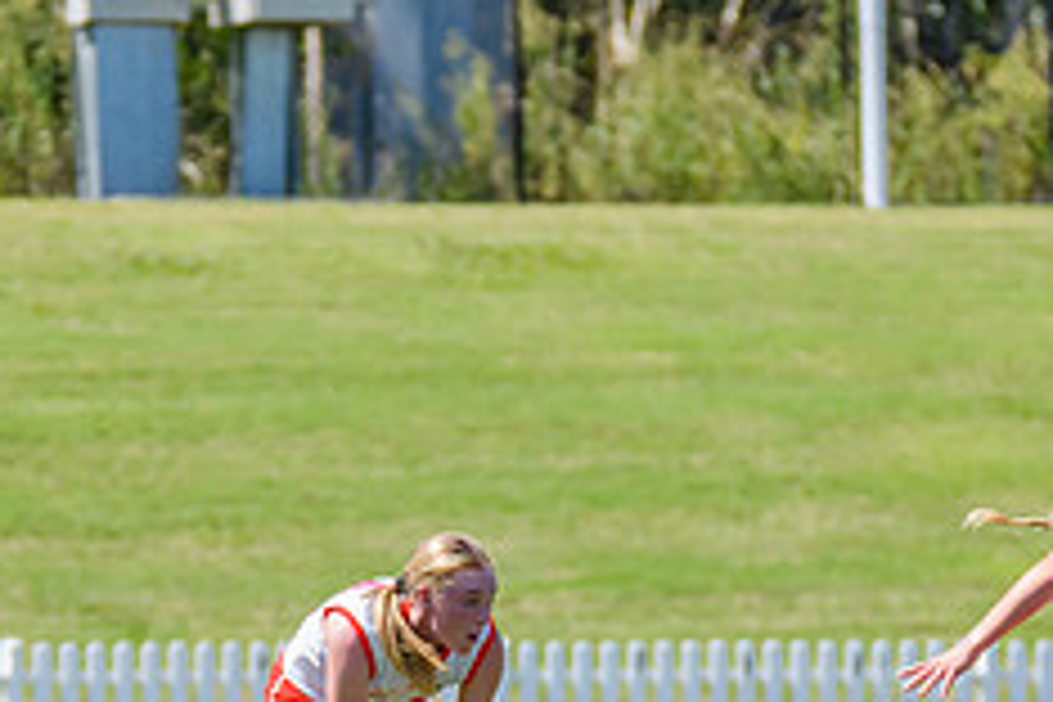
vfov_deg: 1.5
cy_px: 758
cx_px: 596
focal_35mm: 940
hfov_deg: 2.2
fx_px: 27493
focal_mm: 280
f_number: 7.1
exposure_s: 1/2000
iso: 800
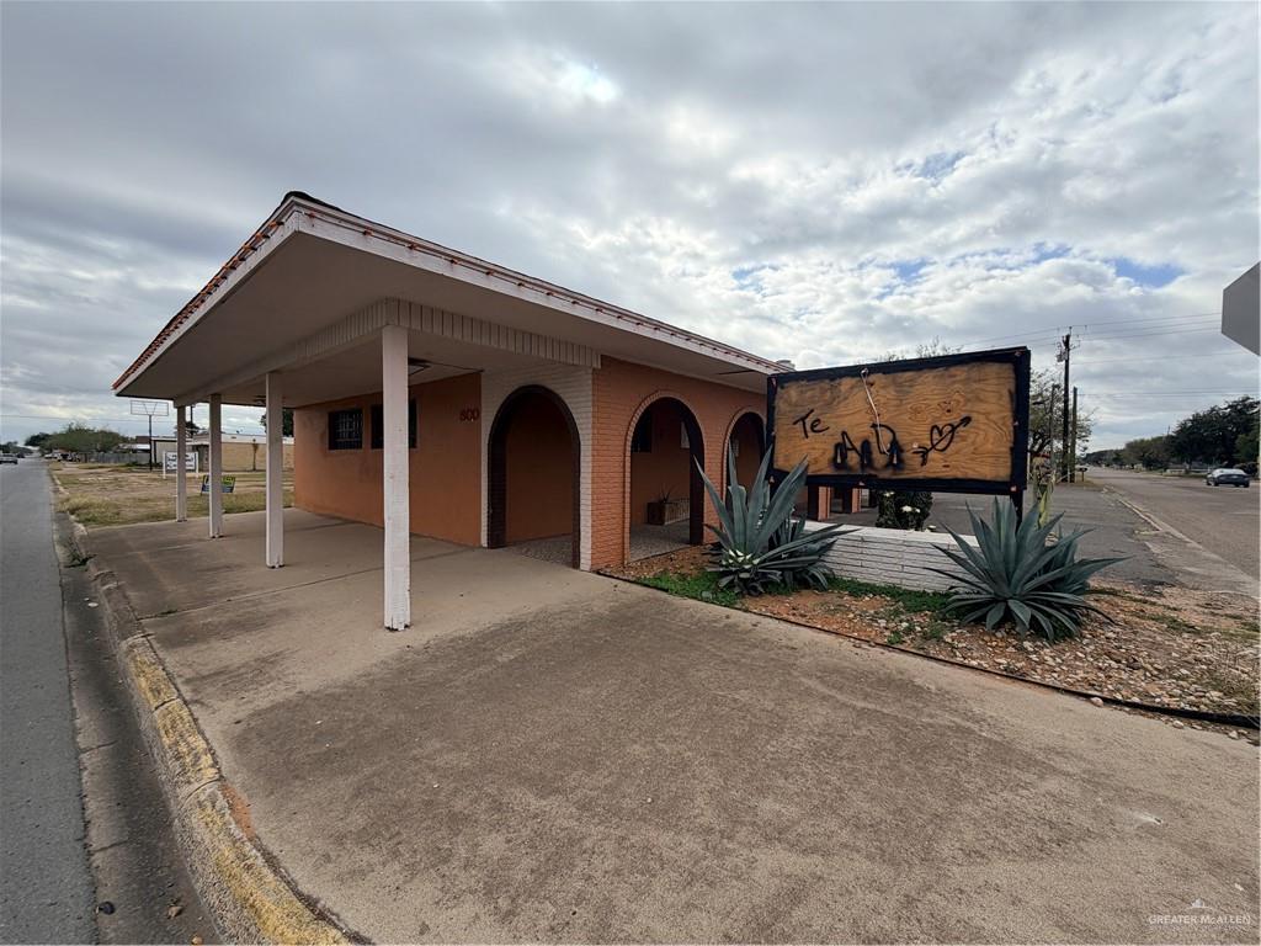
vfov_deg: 85.7
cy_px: 473
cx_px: 630
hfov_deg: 102.1
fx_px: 510
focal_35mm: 14
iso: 20
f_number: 2.2
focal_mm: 2.22
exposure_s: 1/1211
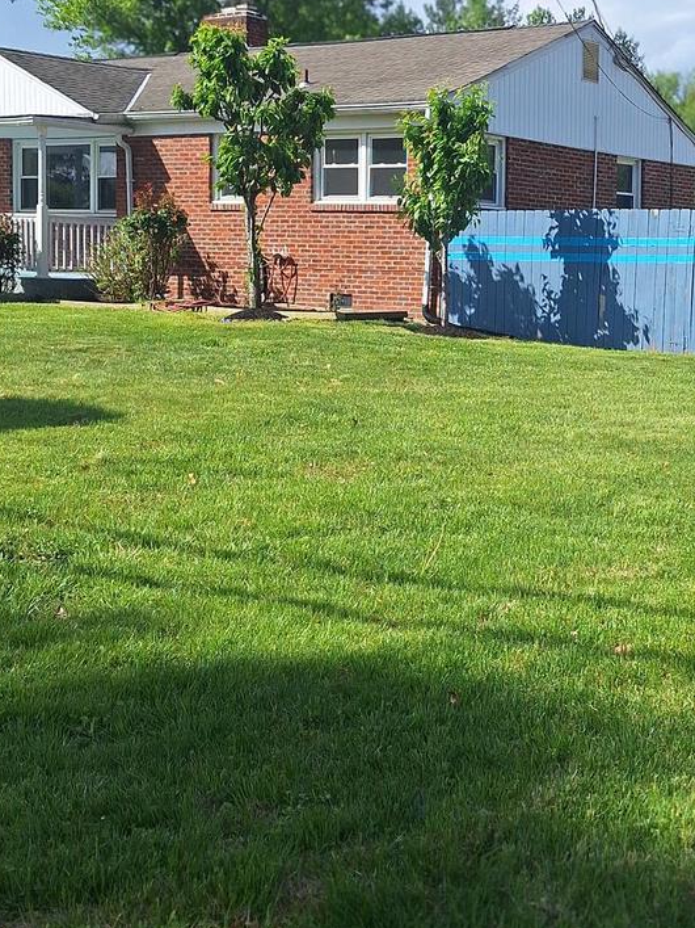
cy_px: 378
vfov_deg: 38.1
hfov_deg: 28.5
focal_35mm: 50
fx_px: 1339
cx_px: 551
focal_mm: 5.54
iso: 40
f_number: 1.8
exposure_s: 1/3205
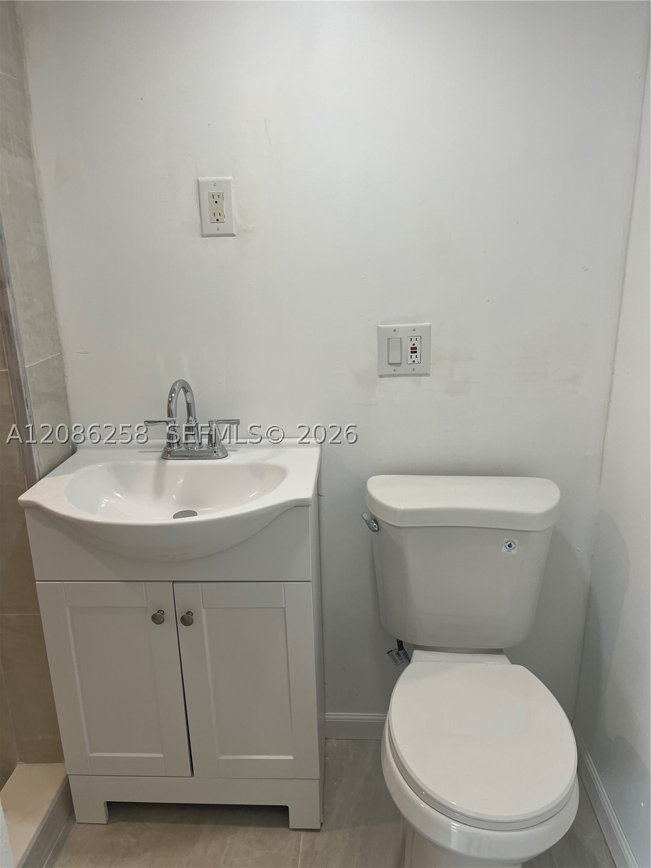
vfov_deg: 67.3
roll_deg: +1.0
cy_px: 434
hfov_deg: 53.1
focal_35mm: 26
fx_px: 652
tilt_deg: -12.9
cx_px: 326
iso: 50
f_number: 1.6
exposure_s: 1/121
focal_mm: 5.1
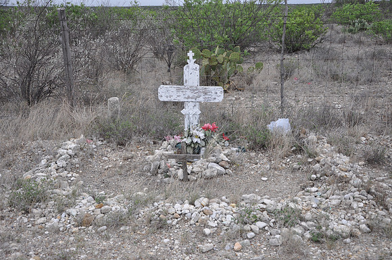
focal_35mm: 38
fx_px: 408
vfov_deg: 35.4
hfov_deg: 51.3
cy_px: 130
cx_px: 196
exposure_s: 1/125
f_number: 5.6
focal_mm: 25
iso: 280
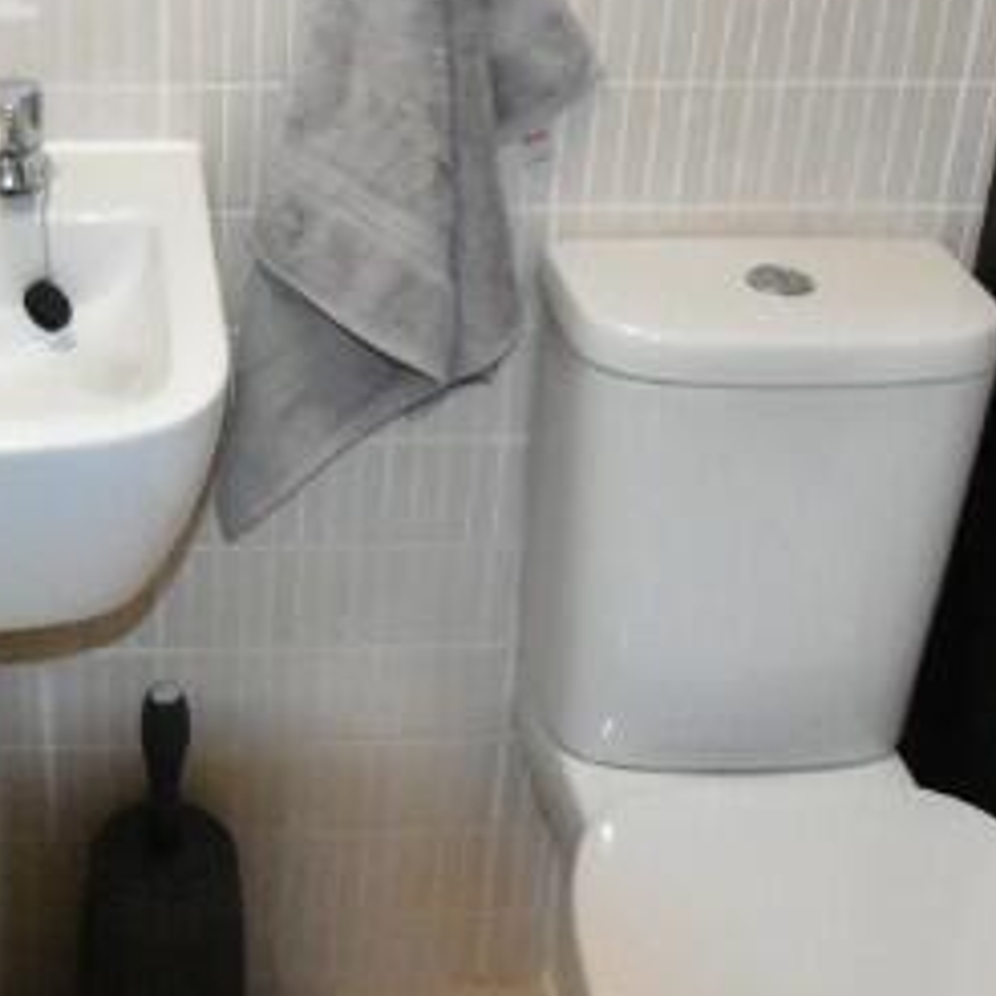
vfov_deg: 31.8
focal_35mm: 53
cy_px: 281
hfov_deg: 31.4
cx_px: 206
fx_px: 1725
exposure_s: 1/200
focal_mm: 10
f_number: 10
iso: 7200
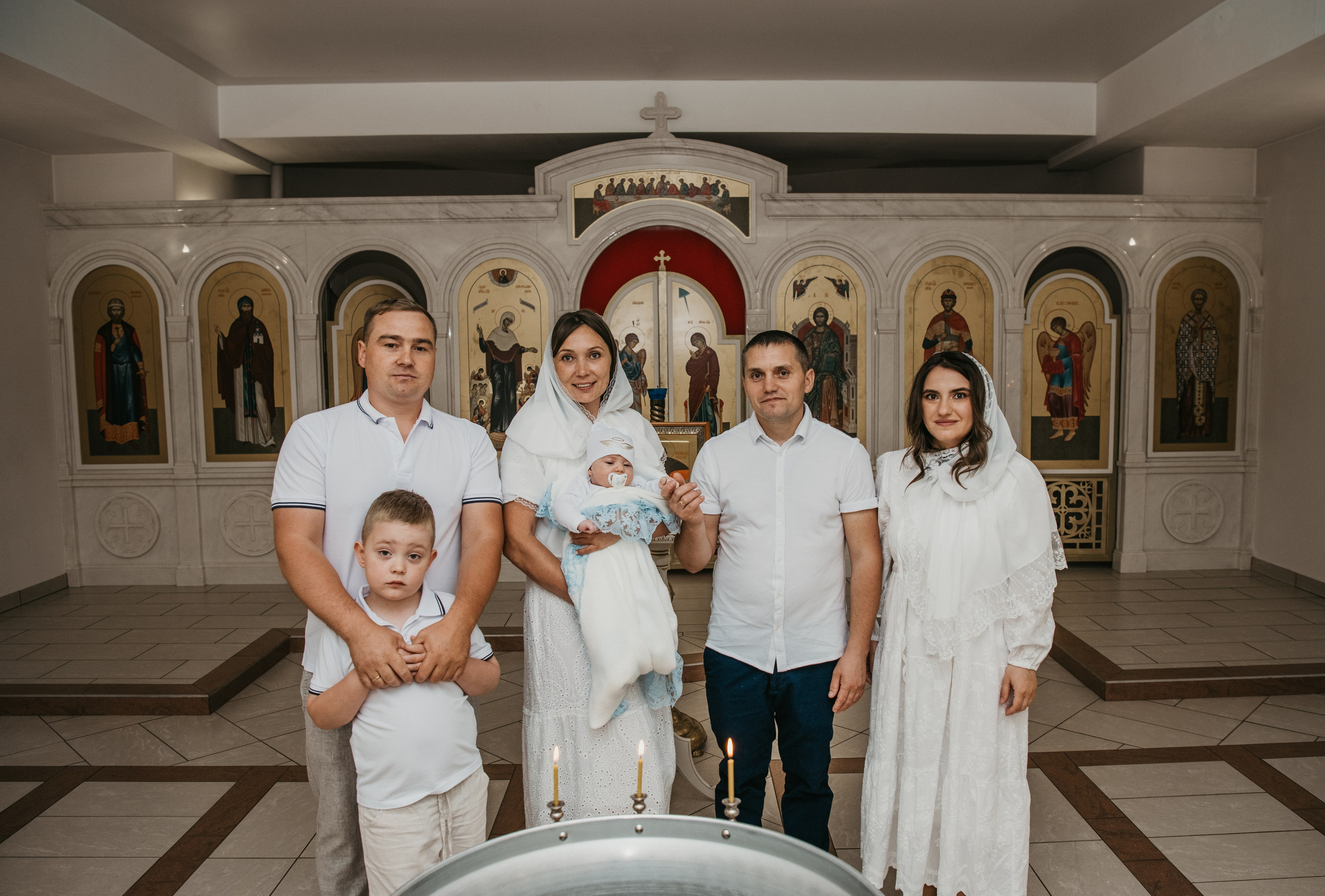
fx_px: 1047
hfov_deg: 64.6
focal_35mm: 28
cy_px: 466
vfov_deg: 46.3
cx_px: 698
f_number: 4.5
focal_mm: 26
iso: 320
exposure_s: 1/160
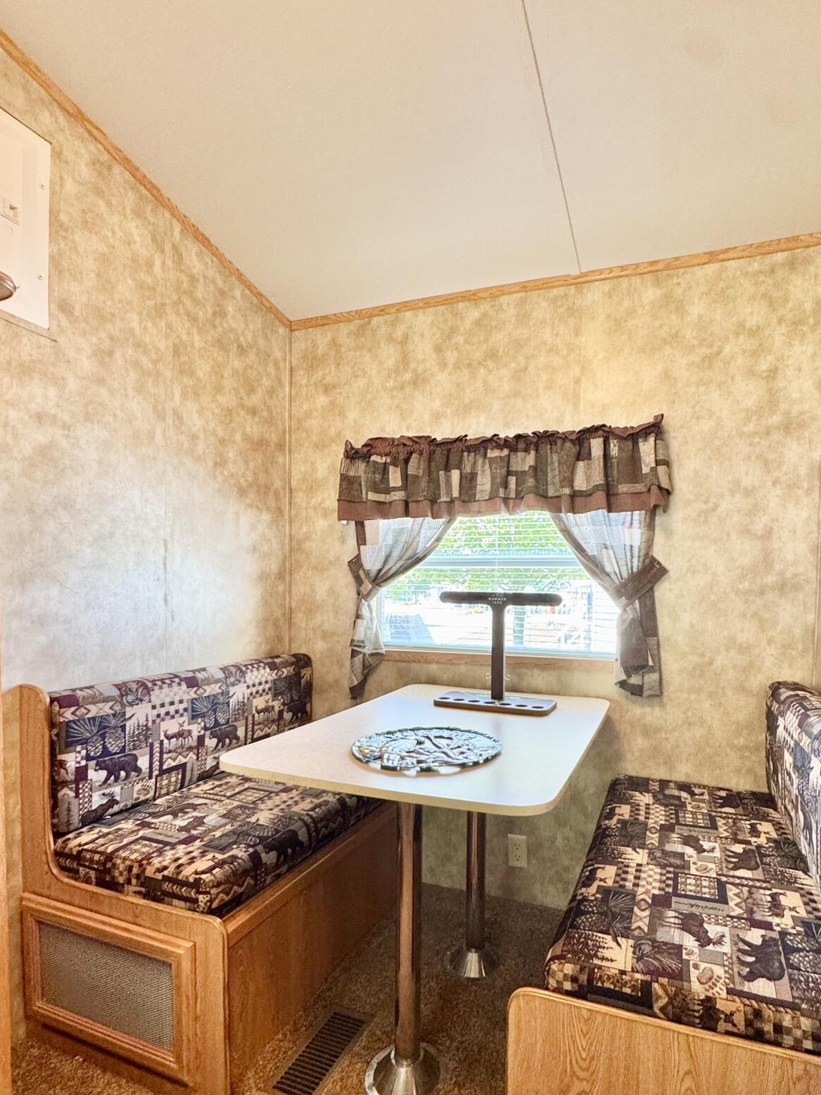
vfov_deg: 87.4
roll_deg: -1.9
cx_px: 483
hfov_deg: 71.0
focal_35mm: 18
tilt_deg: -2.0
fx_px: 569
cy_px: 612
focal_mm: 2.22
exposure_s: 1/120
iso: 250
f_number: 2.2
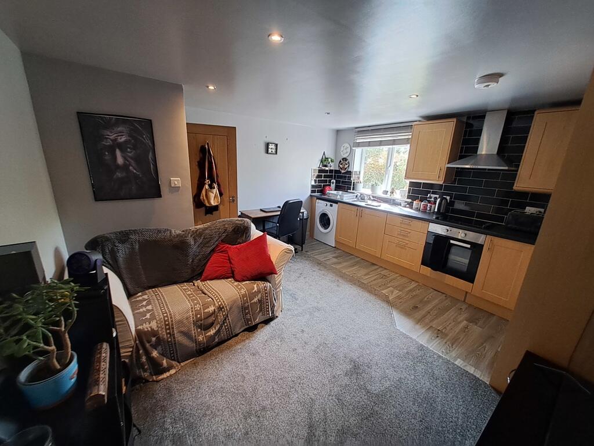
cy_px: 223
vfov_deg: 89.9
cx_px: 297
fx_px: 223
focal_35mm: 13
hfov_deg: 106.2
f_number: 2.2
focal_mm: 1.42
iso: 125
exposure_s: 1/50
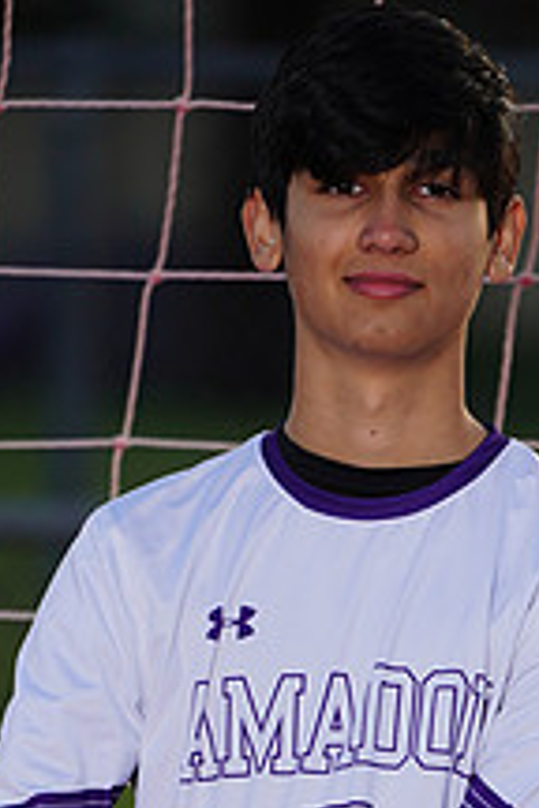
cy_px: 935
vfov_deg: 2.1
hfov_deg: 1.4
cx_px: 346
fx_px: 22097
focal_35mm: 984
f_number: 5.6
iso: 200
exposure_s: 1/250
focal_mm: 367
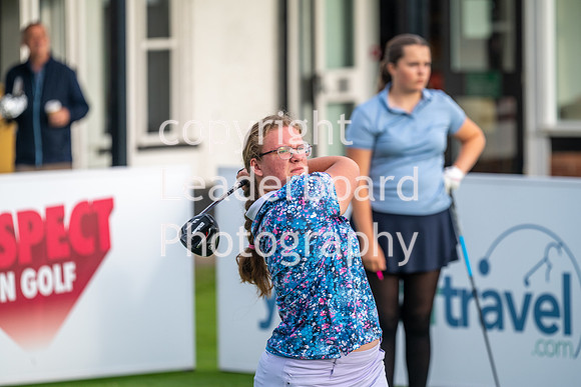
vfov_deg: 4.6
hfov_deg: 6.9
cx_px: 290
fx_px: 4843
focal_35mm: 300
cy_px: 194
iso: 400
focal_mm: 300
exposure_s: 1/800
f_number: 5.6
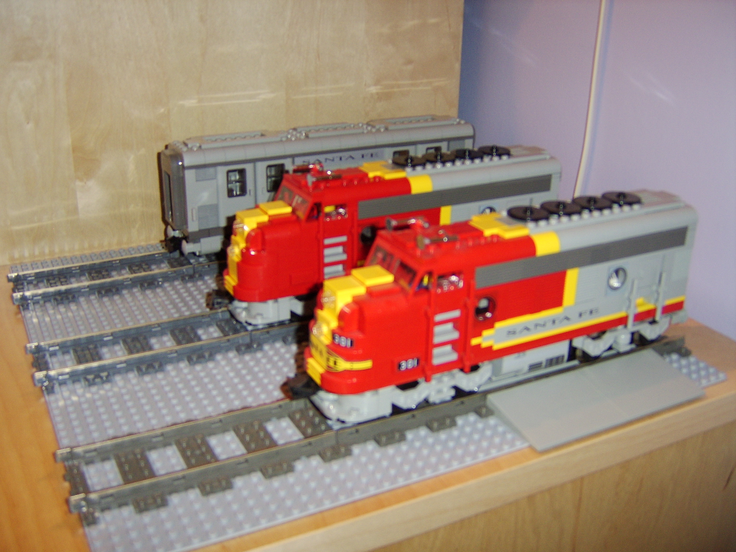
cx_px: 368
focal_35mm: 31
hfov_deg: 58.4
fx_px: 659
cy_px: 276
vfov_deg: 45.4
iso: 141
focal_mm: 8.13
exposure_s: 1/30
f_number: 2.7
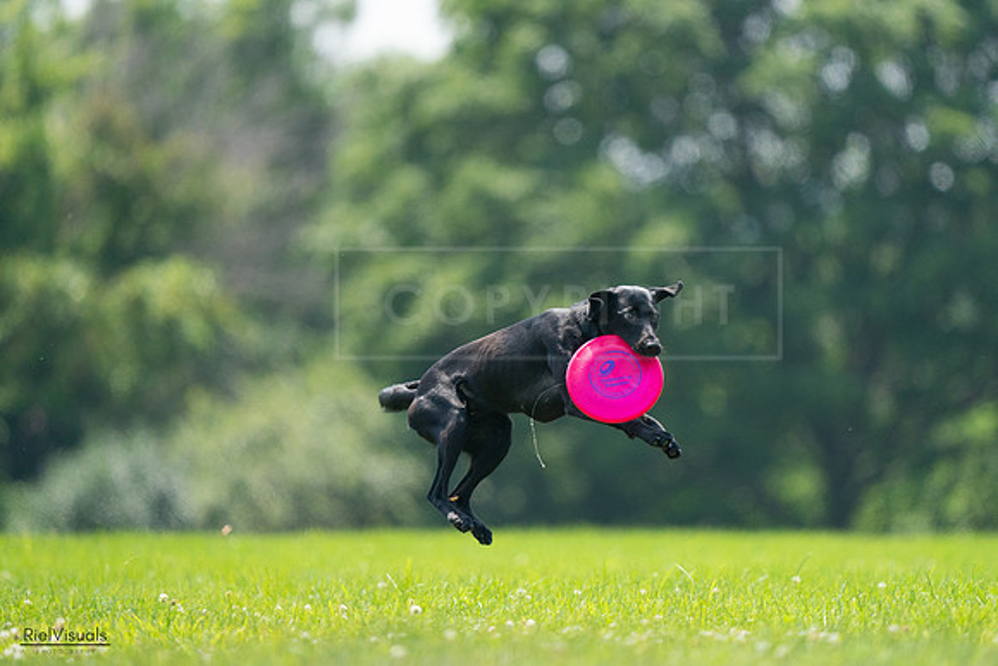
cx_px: 499
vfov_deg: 2.3
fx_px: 16636
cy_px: 333
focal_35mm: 600
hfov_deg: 3.4
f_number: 6.3
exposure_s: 1/4000
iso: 2500
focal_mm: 600
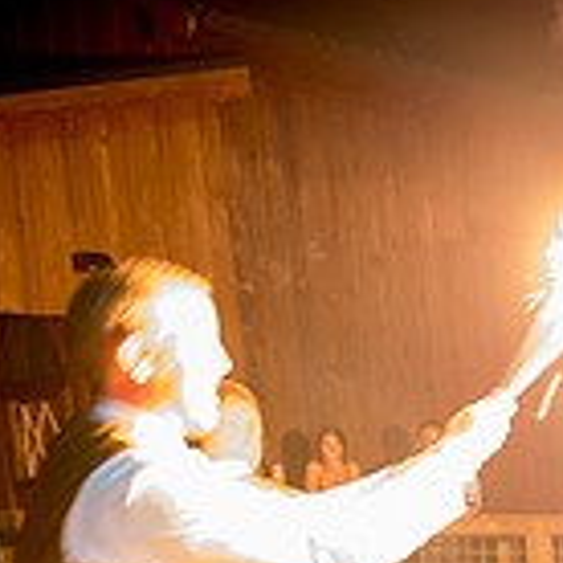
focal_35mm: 86
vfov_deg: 19.0
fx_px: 1582
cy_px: 692
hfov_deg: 19.0
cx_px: 677
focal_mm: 24
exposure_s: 1/25
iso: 2000
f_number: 2.8
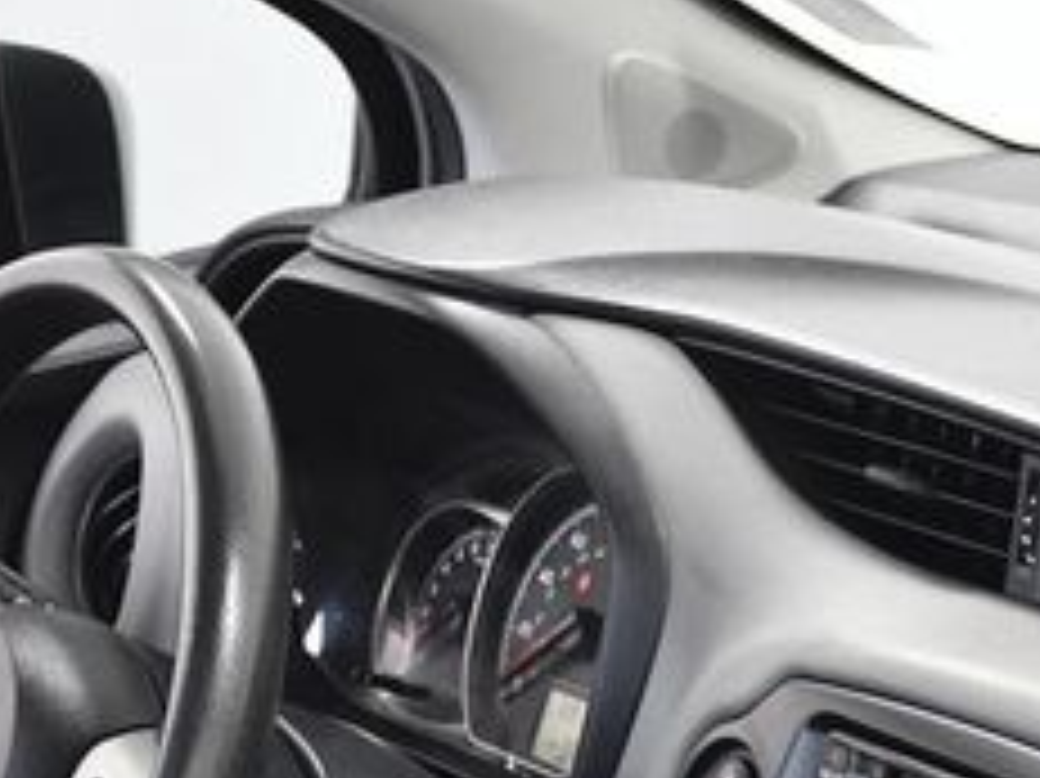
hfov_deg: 12.3
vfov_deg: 9.2
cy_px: 843
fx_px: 4805
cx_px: 680
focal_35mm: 160
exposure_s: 1/250
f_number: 4.5
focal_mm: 40
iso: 2500
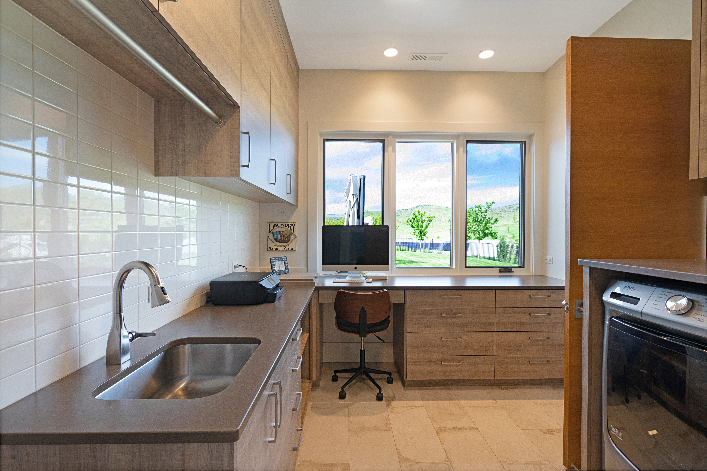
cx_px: 354
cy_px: 236
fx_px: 314
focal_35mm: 16
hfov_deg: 96.7
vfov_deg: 73.7
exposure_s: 1/13
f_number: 9
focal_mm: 16
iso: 1250
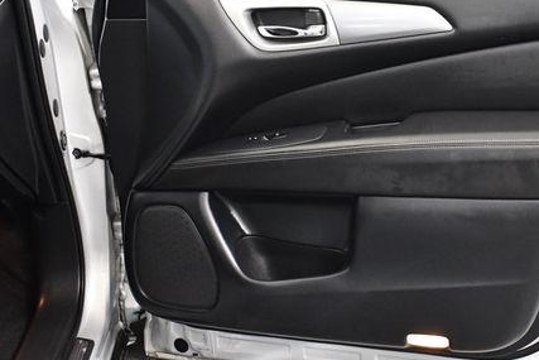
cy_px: 165
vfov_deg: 25.1
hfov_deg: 36.6
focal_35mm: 54
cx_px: 343
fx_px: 809
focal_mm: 18
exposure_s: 1/80
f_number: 3.5
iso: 3200
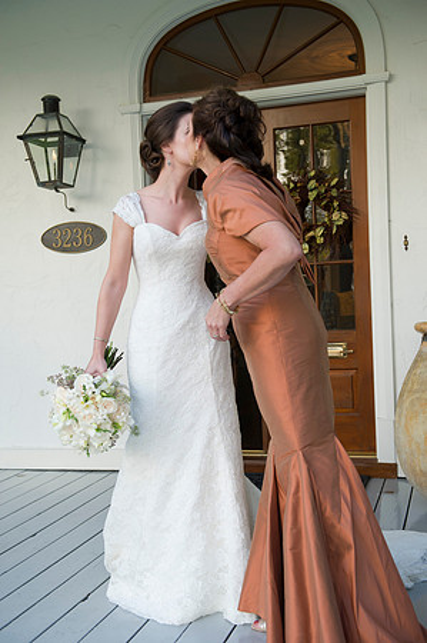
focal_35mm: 45
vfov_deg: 43.6
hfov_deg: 29.8
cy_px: 322
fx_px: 802
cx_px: 214
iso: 500
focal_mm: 45
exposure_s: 1/80
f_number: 5
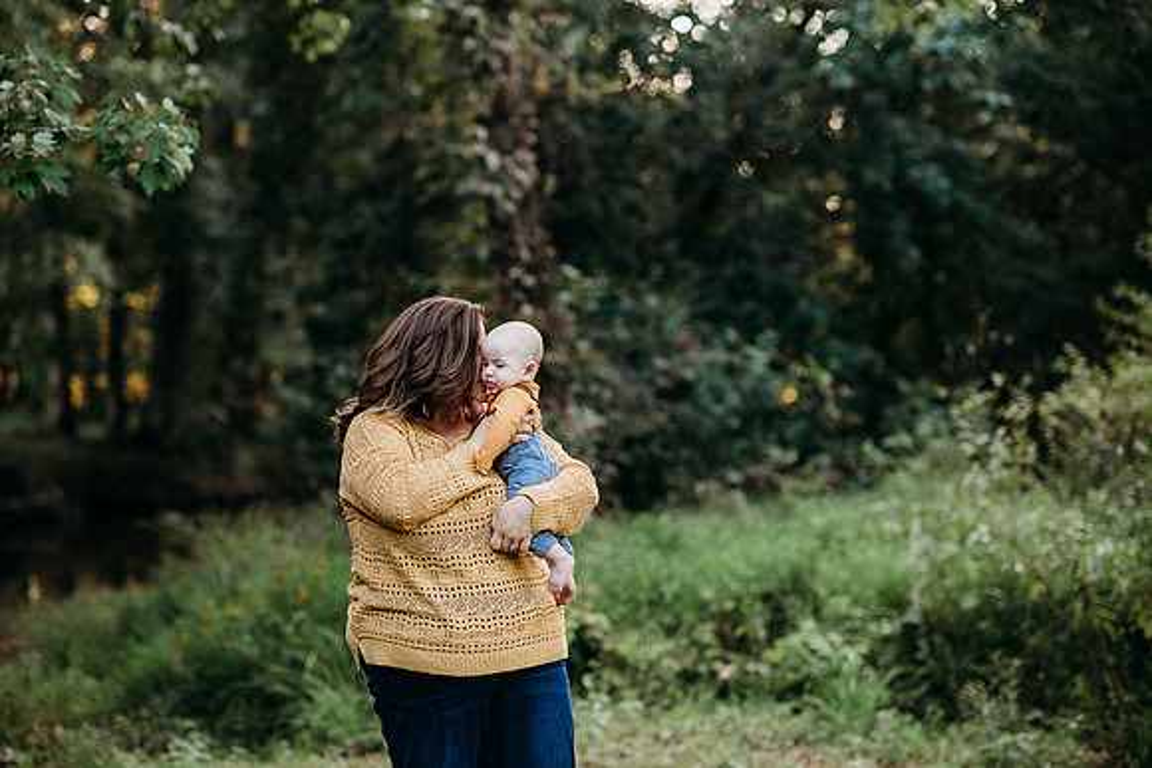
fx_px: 2721
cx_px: 576
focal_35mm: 85
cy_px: 384
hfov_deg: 23.9
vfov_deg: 16.1
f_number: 2.2
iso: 200
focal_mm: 85
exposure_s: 1/200
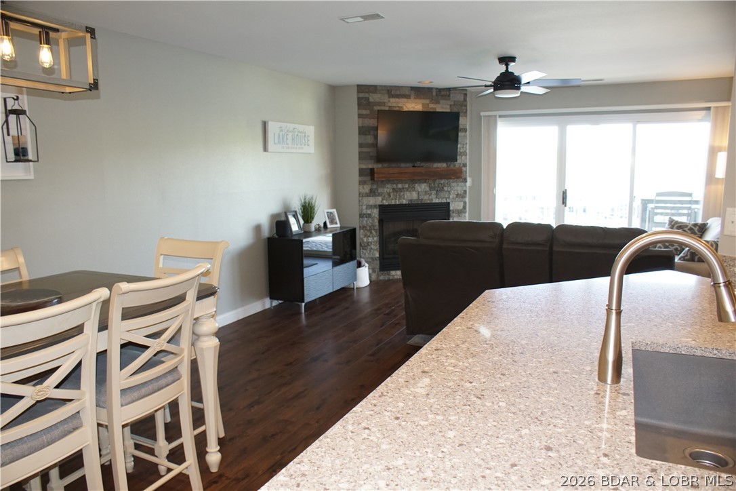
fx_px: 552
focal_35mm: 27
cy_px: 246
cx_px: 368
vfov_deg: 47.9
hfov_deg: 67.4
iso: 800
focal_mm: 18
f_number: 3.5
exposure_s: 1/60
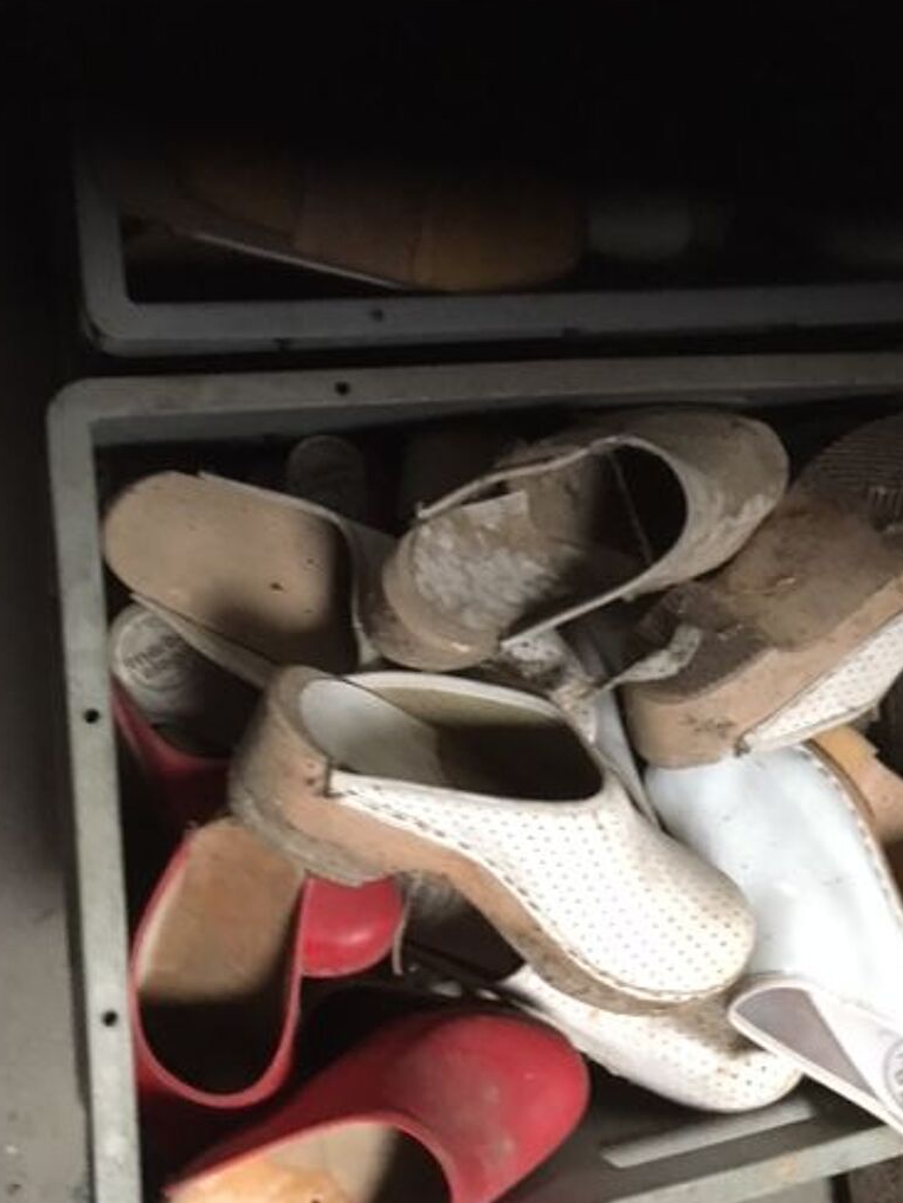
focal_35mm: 38
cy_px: 475
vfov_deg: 48.6
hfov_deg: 37.5
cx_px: 560
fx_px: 1321
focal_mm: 4.15
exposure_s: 1/17
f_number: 2.2
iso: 250
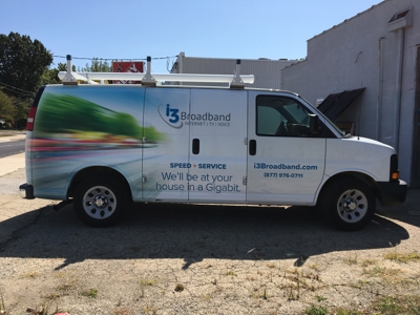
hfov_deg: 61.7
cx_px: 210
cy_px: 158
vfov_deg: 48.2
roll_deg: -2.6
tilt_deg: -5.0
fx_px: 352
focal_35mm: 29
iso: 25
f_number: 2.2
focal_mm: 4.15
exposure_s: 1/2024
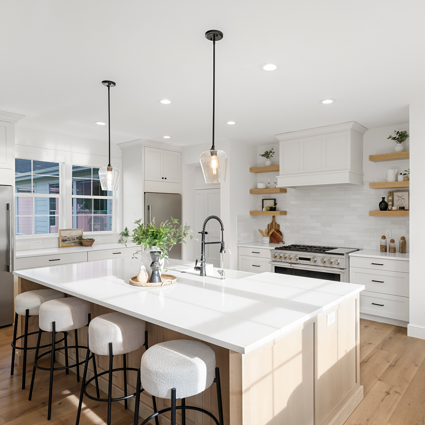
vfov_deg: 67.3
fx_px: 319
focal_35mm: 23
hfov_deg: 67.1
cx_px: 231
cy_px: 213
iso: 400
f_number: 9
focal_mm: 18
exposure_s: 1/8
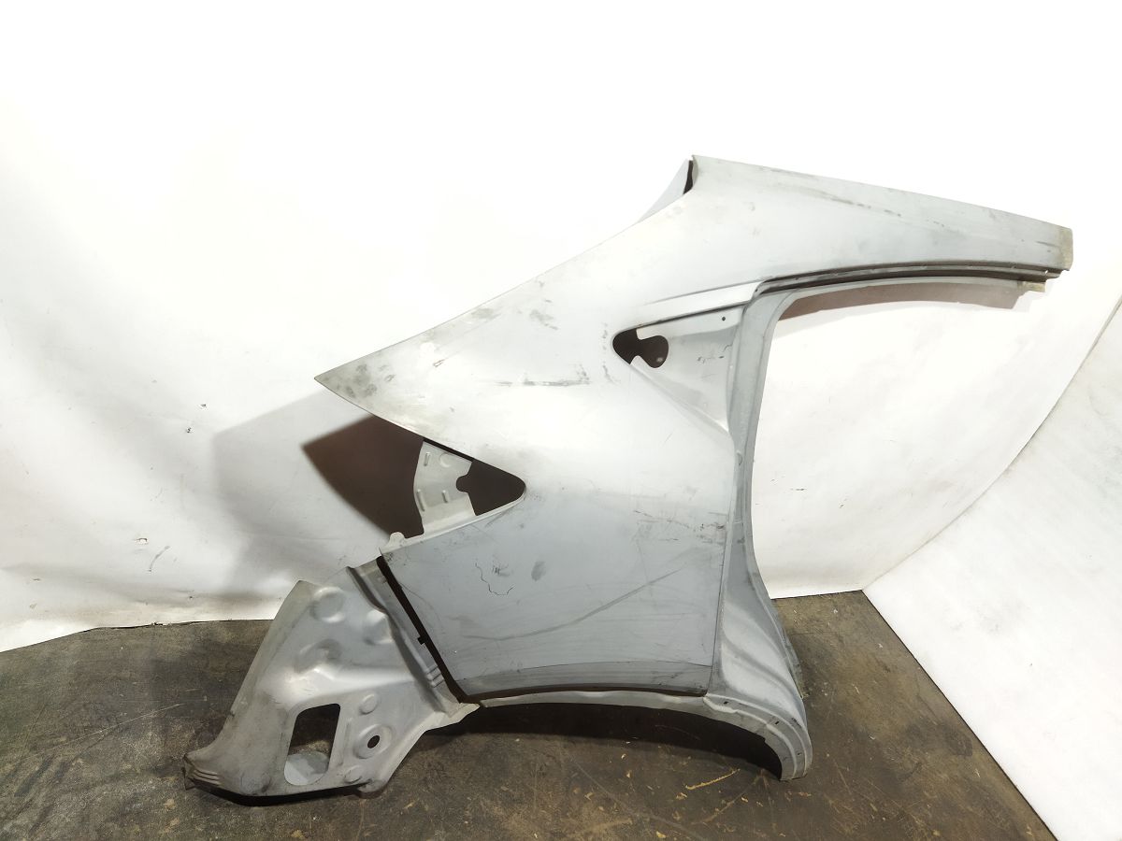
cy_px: 420
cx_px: 561
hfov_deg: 65.3
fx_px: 875
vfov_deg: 51.4
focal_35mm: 27
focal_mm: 4.71
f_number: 1.79
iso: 338
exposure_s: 1/50
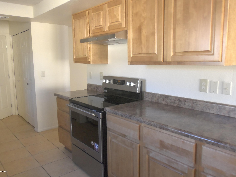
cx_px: 118
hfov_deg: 63.4
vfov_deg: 49.7
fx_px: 191
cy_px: 88
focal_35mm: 28
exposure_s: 1/30
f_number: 3.3
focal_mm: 5.1
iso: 400
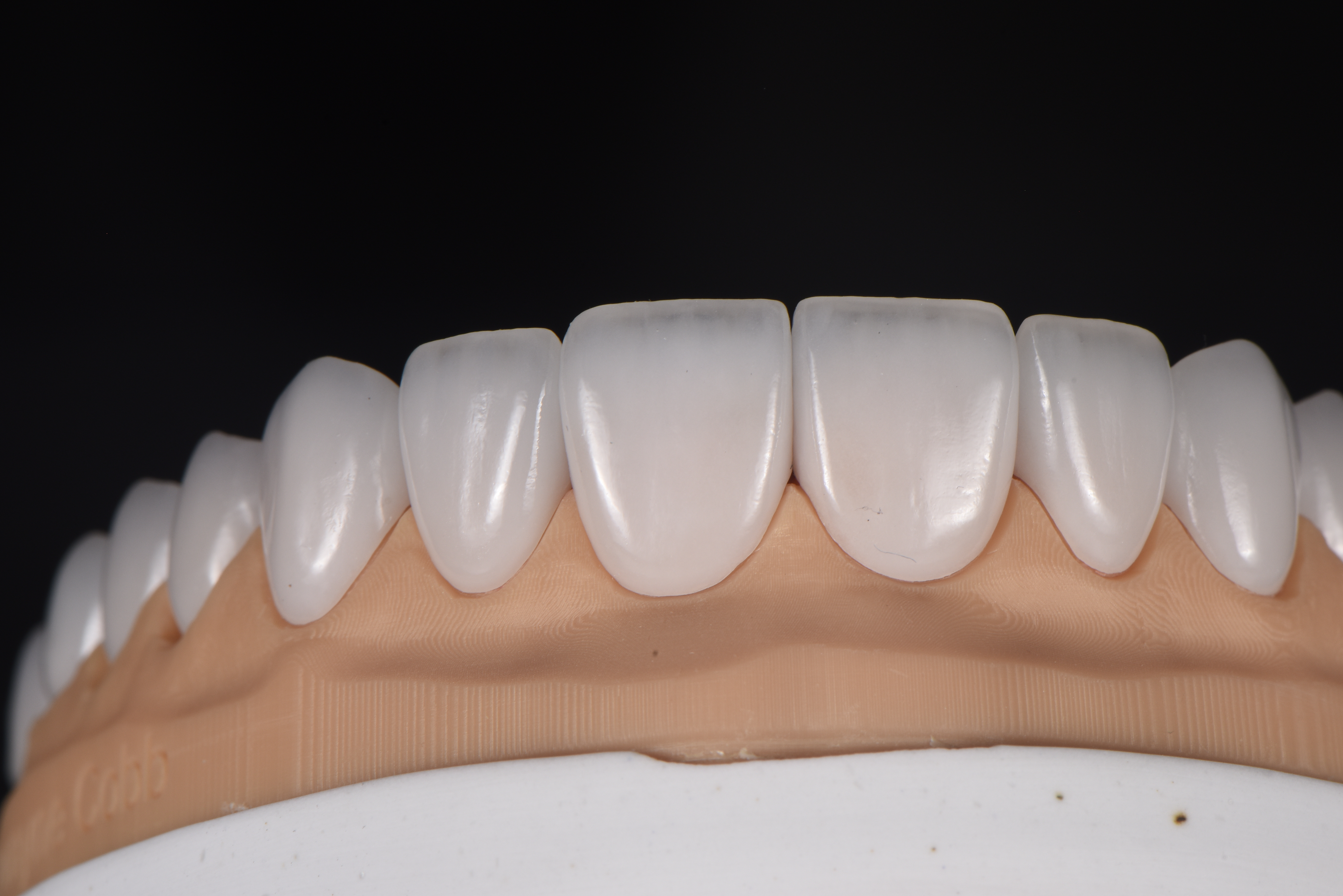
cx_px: 783
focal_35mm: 141
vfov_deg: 9.7
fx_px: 5261
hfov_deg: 14.5
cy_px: 400
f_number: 29
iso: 200
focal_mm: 105
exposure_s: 1/200
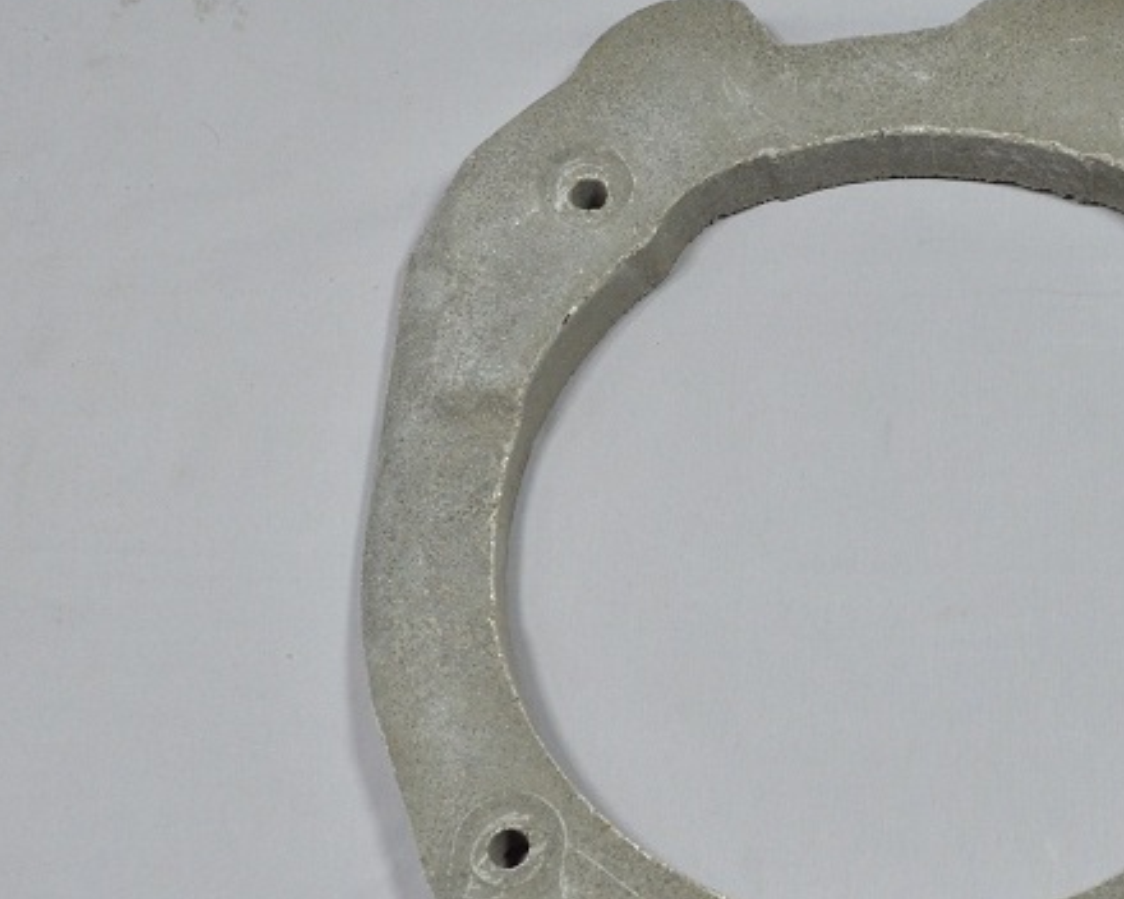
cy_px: 682
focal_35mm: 69
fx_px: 2295
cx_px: 935
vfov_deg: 22.0
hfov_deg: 26.9
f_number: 5.6
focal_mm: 24
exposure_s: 1/90
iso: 1600
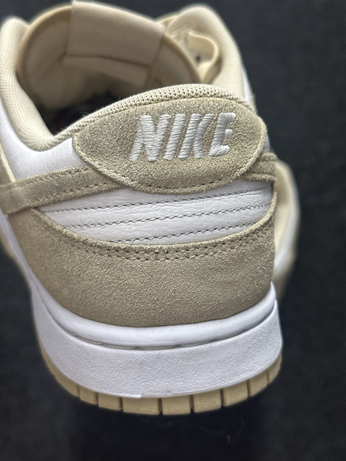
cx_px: 173
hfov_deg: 30.3
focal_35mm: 48
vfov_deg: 39.7
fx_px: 640
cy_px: 230
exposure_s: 1/50
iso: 250
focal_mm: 6.86
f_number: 1.78
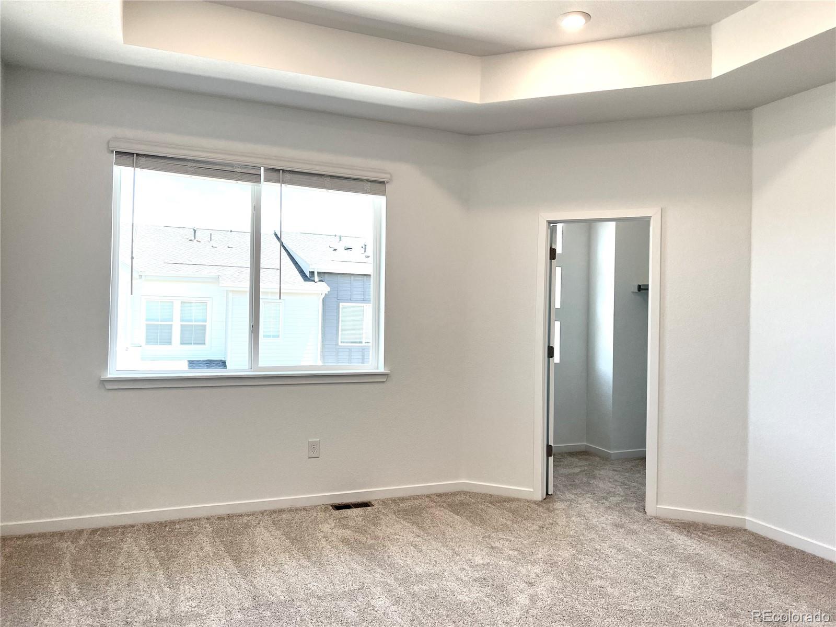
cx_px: 418
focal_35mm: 26
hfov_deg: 67.3
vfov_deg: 53.1
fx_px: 628
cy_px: 314
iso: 40
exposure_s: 1/287
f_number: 1.5
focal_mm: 5.7
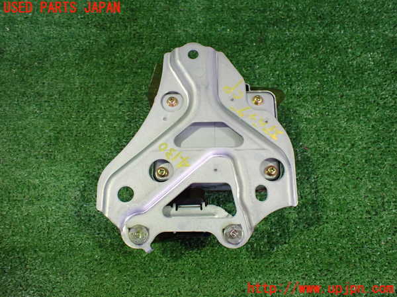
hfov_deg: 60.0
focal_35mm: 30
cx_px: 198
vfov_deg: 46.8
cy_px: 148
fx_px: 344
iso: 800
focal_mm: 5.4
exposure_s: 1/60
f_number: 2.3
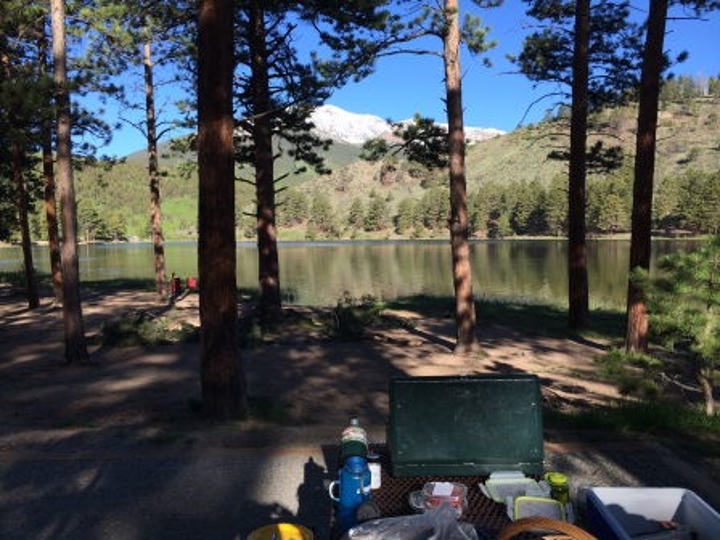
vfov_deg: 46.8
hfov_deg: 60.0
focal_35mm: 30
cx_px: 360
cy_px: 270
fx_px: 624
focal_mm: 4.12
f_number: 2.2
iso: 32
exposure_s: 1/1053
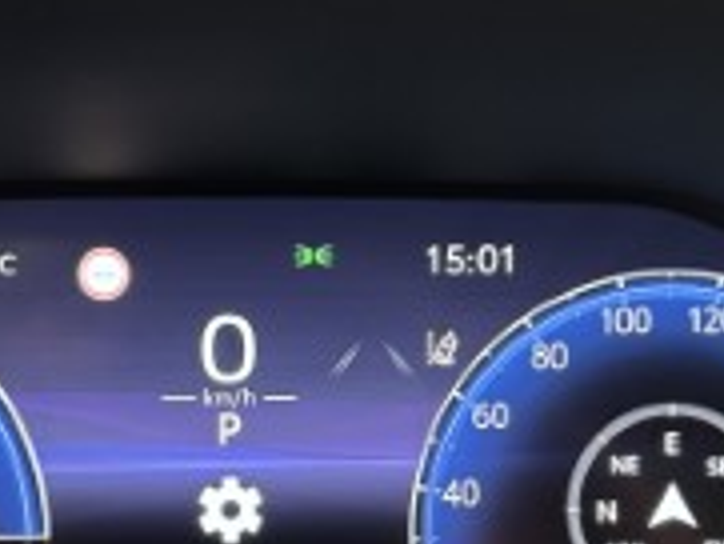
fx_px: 1779
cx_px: 248
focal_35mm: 85
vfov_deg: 17.3
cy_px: 432
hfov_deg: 22.9
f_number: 1.78
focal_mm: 6.76
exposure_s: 1/38
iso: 800
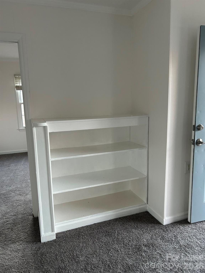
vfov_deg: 67.3
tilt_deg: -8.4
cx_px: 102
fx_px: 205
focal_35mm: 26
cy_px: 136
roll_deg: +0.0
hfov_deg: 53.1
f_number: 1.5
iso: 320
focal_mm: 5.7
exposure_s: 1/60
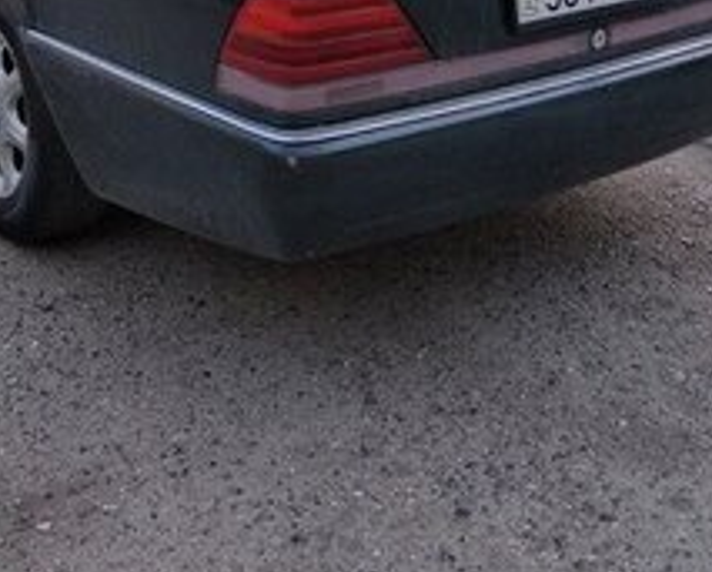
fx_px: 1245
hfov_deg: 31.7
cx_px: 244
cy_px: -110
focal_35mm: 59
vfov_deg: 23.6
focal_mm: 3.81
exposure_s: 1/50
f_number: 2.2
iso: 320
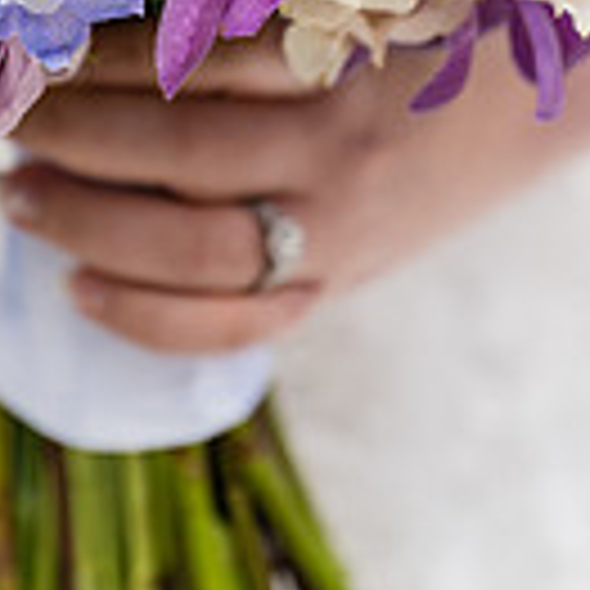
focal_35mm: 482
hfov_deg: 3.6
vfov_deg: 3.6
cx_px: 167
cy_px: -144
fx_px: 9295
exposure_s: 1/1250
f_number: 2.8
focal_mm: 165
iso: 400
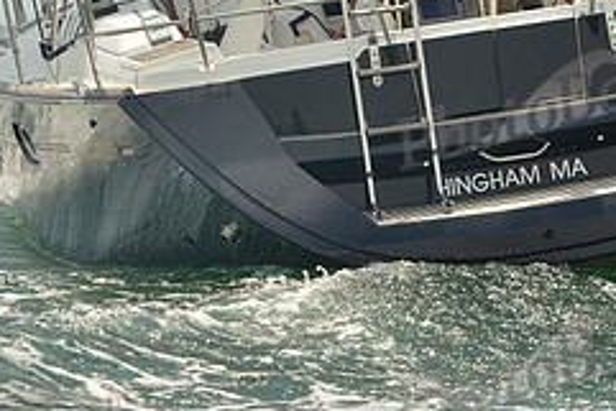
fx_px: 4040
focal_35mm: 236
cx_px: 266
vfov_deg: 5.8
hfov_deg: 8.7
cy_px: 6
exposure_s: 1/1250
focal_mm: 98
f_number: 13
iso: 560
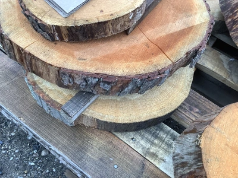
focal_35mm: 31
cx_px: 119
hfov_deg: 58.4
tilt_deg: -55.7
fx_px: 213
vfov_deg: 45.4
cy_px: 89
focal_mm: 3.3
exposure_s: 1/120
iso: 50
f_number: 2.4
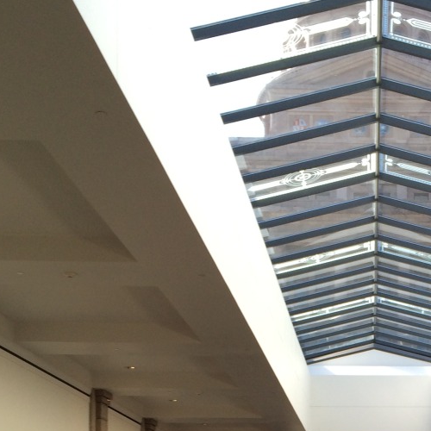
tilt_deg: +0.7
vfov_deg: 22.5
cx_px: 403
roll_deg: +0.0
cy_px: 533
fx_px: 986
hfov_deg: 23.9
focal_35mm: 70
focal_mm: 4.15
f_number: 2.2
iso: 40
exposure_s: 1/120
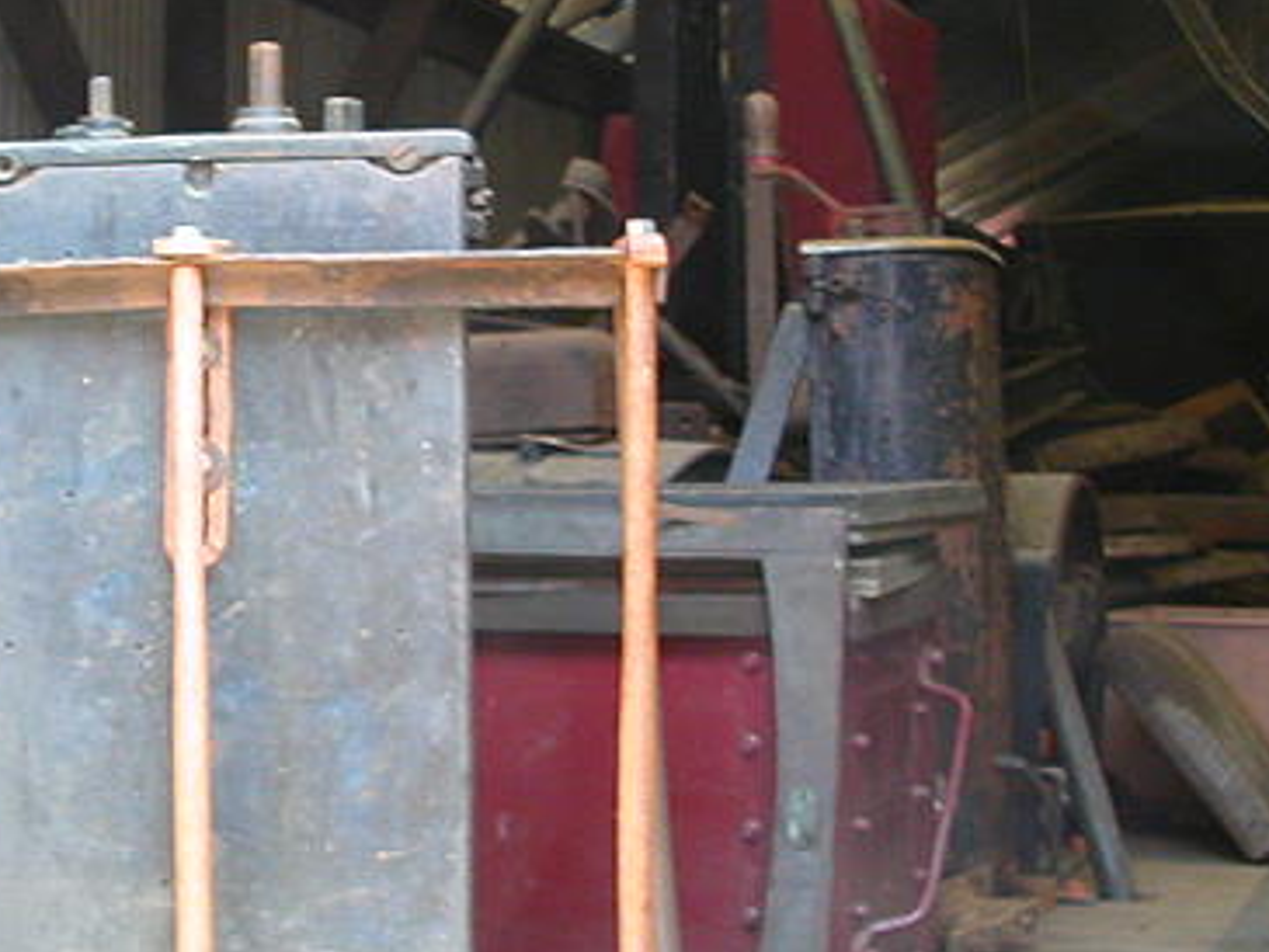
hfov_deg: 27.0
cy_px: 485
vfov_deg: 20.7
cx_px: 327
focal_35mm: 71
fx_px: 2604
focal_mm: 5.6
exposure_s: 1/14
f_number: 2.7
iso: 100
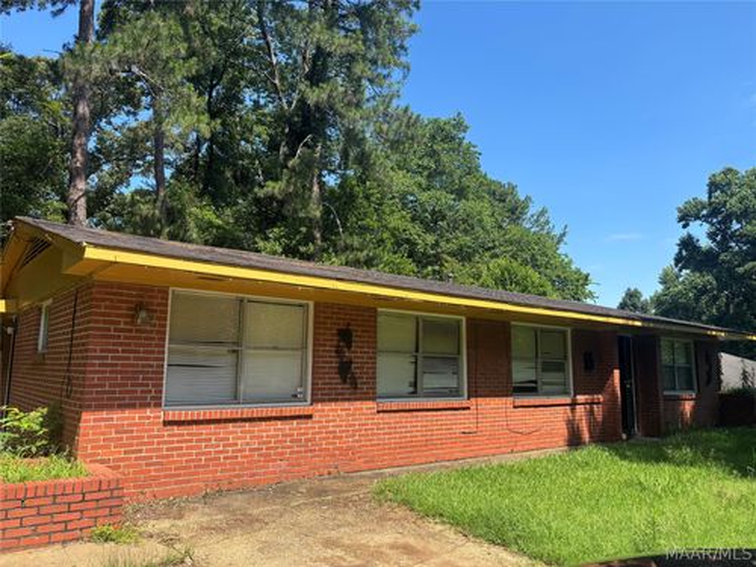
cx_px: 378
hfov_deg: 67.3
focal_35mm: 26
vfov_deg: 53.1
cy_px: 284
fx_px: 568
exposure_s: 1/1721
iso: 50
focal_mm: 5.96
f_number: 1.6
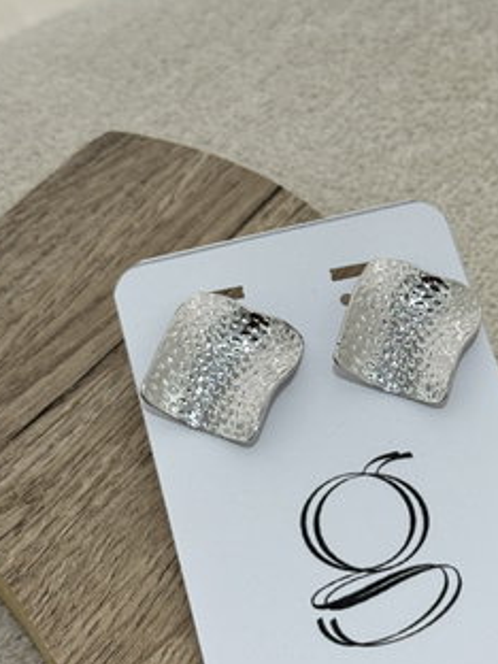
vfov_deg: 23.8
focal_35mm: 82
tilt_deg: -50.8
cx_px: 396
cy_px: 325
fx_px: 1573
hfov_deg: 17.8
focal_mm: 6.76
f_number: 1.78
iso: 100
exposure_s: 1/100
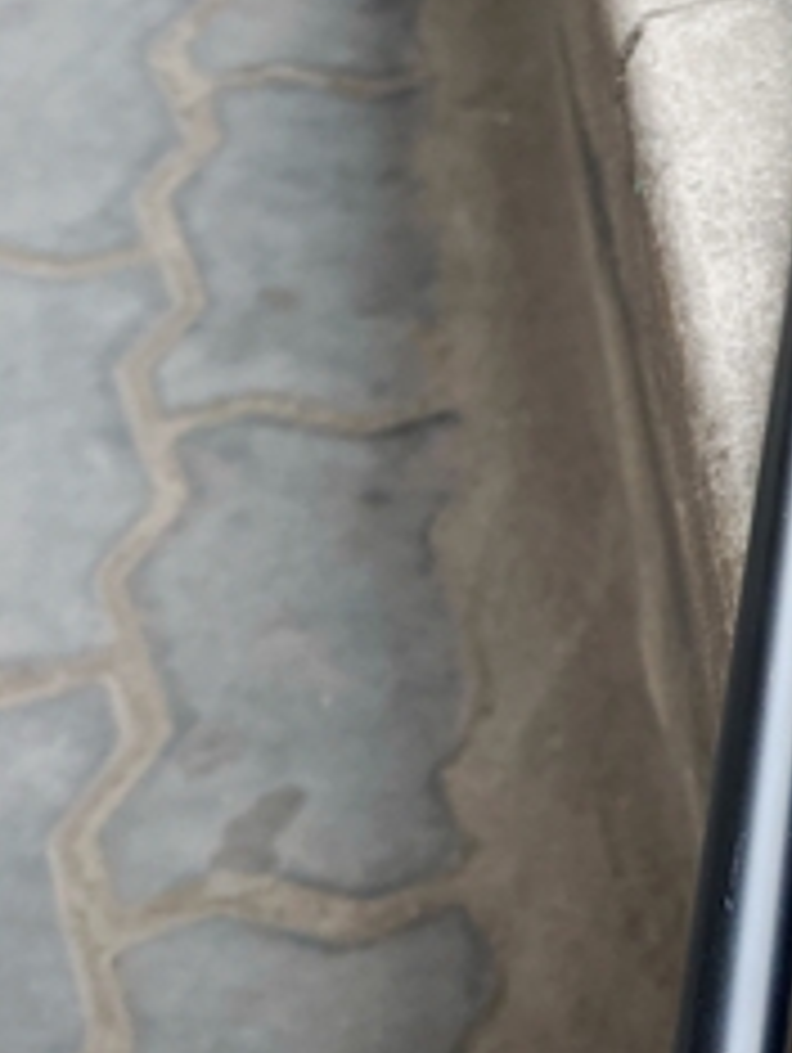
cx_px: 958
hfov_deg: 18.8
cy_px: 439
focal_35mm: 74
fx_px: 2253
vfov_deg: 26.3
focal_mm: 4.25
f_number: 1.8
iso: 32
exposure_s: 1/207
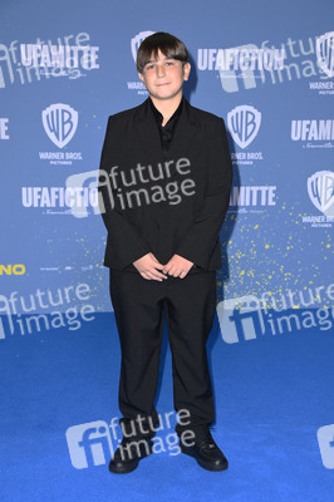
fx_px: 948
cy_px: 251
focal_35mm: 68
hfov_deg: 20.0
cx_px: 167
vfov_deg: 29.7
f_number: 5.6
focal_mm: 68
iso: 1250
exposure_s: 1/250
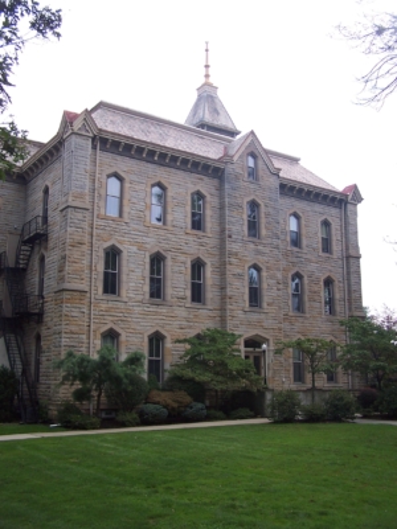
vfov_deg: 49.0
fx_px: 581
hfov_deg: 37.7
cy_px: 264
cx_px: 198
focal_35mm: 38
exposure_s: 1/500
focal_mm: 6.3
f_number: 2.8
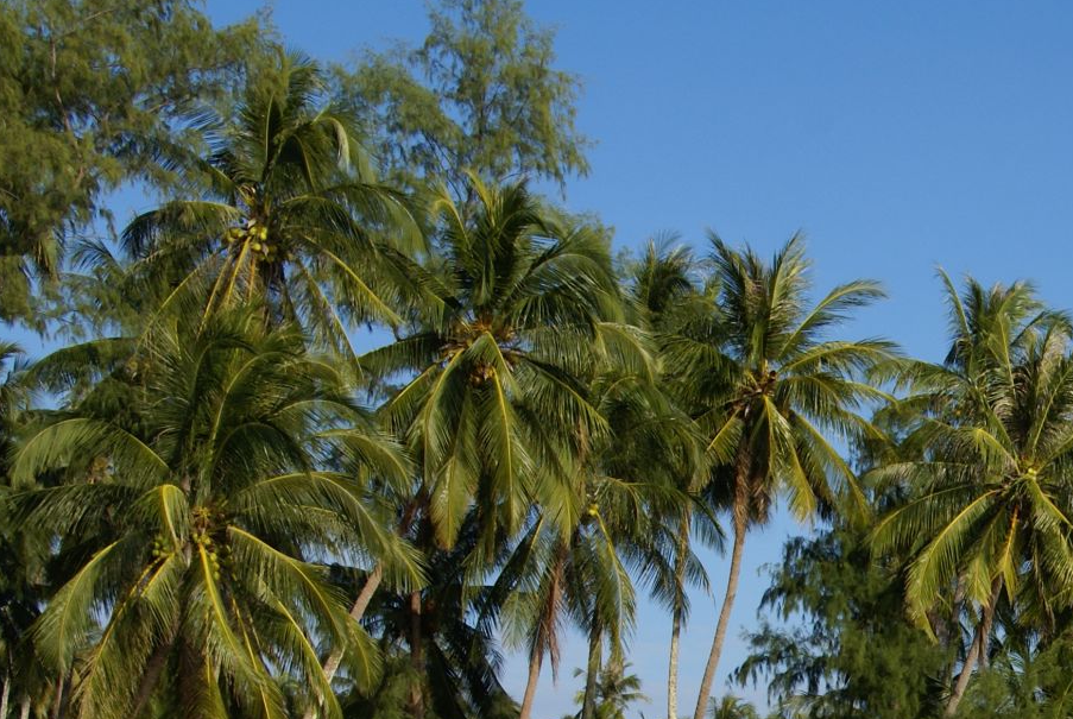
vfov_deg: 14.5
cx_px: 1043
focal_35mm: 93
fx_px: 2776
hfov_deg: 21.2
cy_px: 749
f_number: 11
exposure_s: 1/125
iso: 100
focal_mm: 28
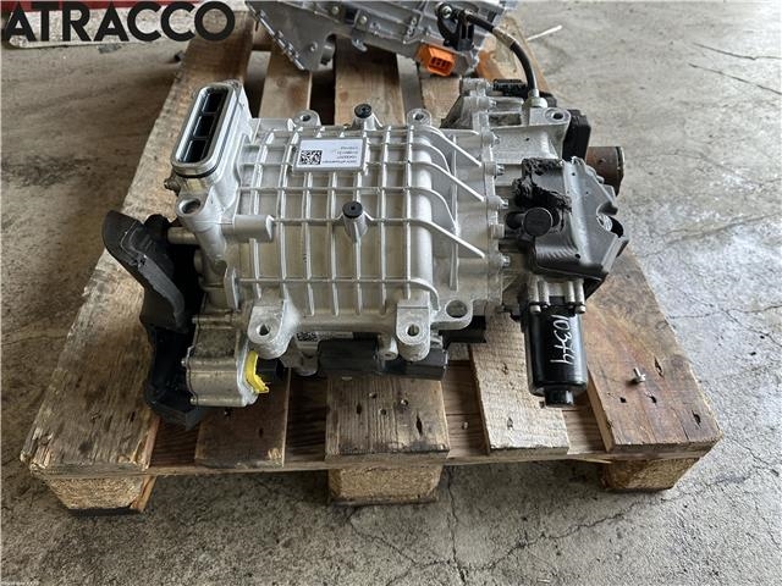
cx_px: 391
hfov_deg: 71.6
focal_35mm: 24
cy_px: 293
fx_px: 542
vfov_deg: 56.8
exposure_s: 1/100
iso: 100
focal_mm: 6.86
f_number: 1.78
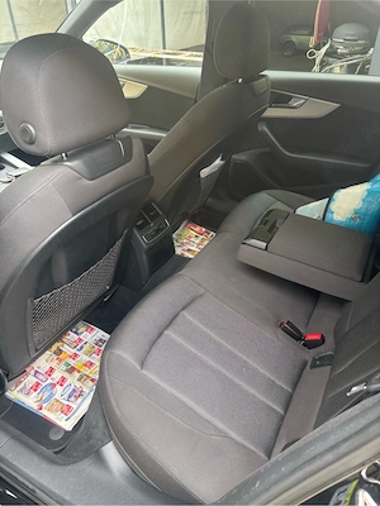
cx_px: 190
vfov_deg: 67.3
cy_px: 253
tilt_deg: -33.5
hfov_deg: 53.1
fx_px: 381
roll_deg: -2.1
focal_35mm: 26
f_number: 1.6
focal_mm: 5.96
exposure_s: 1/108
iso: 125
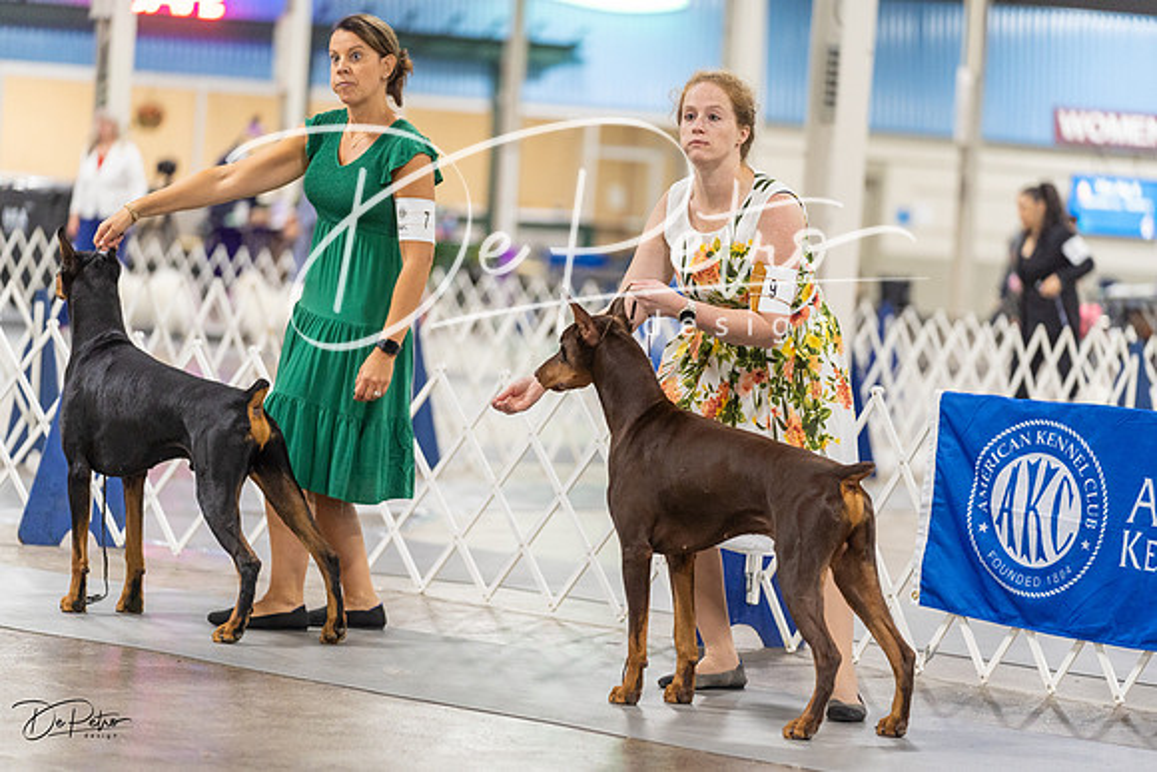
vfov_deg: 9.6
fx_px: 4597
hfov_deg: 14.3
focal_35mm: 143
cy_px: 386
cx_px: 578
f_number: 2.8
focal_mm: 143
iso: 2500
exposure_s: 1/160
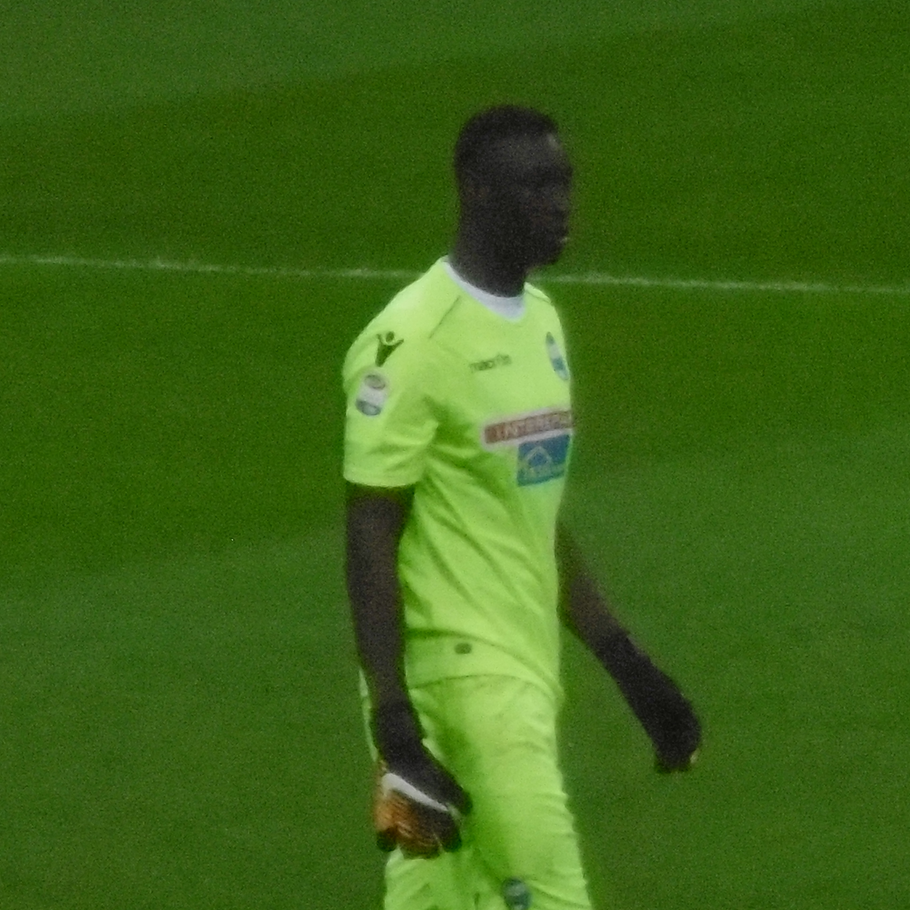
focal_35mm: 1032
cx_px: 781
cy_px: 654
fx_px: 30694
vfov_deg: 1.7
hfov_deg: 1.7
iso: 800
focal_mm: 51.6
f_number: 6.3
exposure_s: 1/250
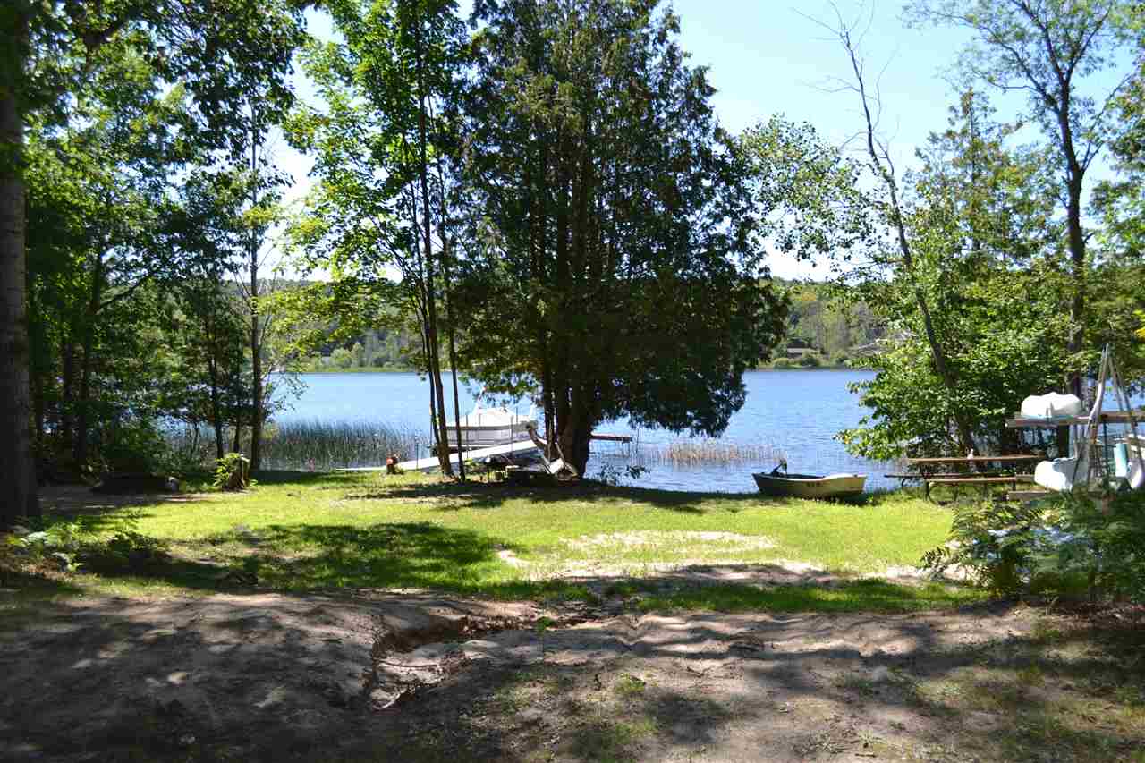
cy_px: 382
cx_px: 572
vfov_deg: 40.0
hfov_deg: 57.2
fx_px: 1049
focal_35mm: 33
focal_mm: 22
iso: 100
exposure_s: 1/200
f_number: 6.3
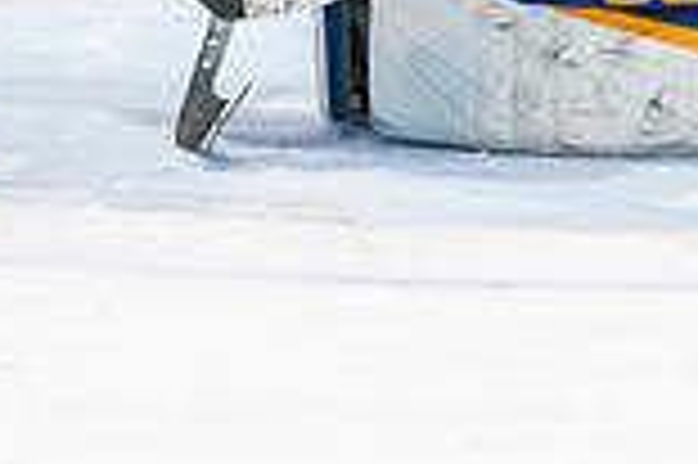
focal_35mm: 556
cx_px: 315
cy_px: -188
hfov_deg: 3.7
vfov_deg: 2.5
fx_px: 10769
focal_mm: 88
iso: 640
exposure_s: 1/640
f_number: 2.8
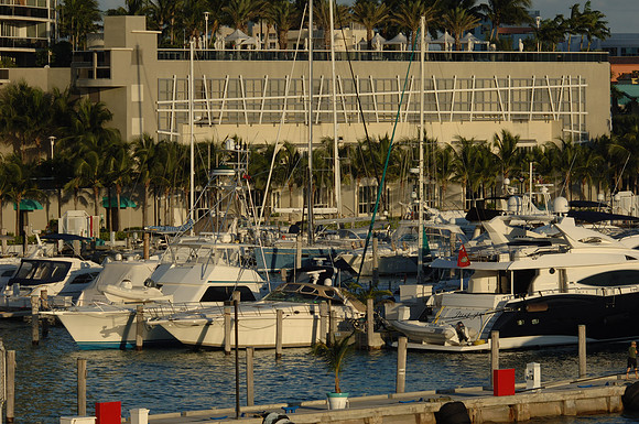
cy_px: 212
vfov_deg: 6.1
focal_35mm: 225
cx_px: 320
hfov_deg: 9.2
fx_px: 3988
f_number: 9
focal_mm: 150
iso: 160
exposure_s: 1/320
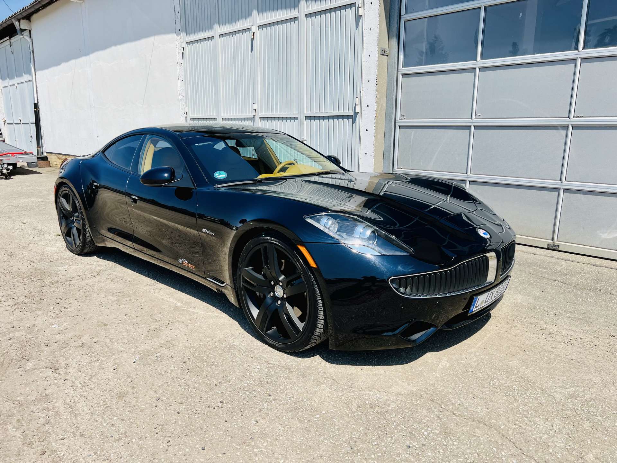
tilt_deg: -12.8
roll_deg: -0.4
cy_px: 232
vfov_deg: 53.1
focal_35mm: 26
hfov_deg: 67.3
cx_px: 308
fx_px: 463
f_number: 1.5
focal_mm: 5.7
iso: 50
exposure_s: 1/5319
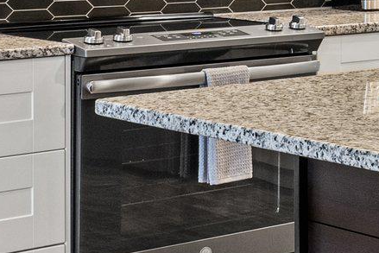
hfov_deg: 14.5
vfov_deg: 10.6
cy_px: -104
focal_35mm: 126
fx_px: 1327
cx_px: 654
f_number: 13
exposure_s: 1/1.67
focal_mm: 27
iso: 640
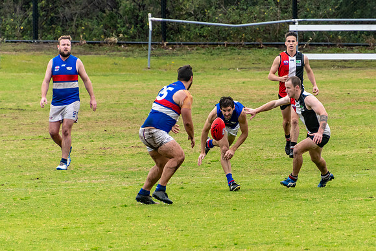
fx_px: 7422
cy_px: 123
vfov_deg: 1.9
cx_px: 221
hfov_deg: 2.9
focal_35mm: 710
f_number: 6.3
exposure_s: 1/1600
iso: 800
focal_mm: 350
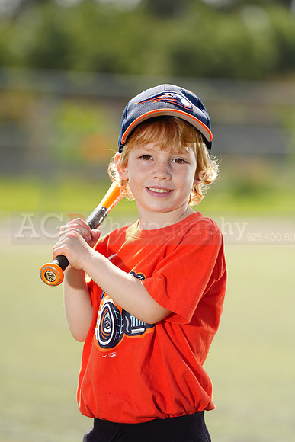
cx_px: 148
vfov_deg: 10.3
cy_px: 221
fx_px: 2457
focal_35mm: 200
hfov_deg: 6.9
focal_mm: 200
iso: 50
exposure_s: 1/250
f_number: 4
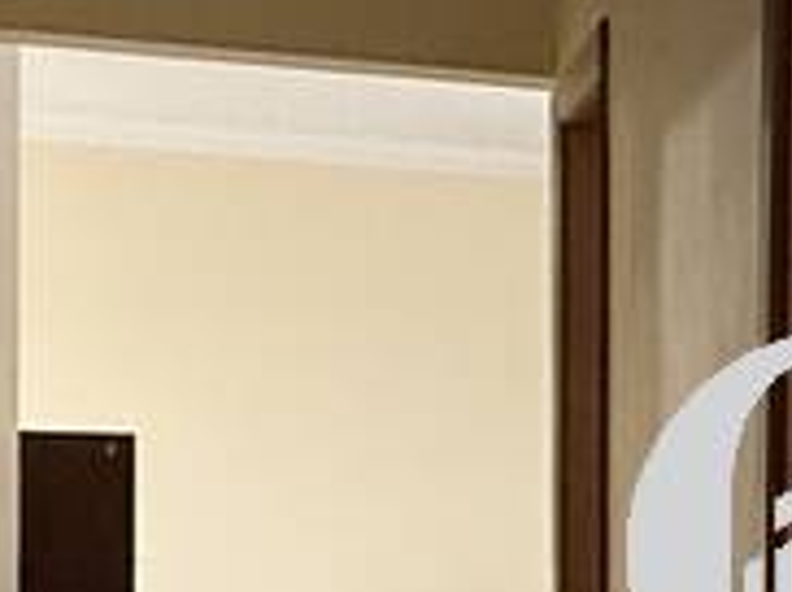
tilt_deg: -1.1
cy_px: 605
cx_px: 1723
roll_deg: -0.6
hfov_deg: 14.0
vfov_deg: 13.1
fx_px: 2536
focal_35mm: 111
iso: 320
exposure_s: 1/60
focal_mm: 2.22
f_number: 2.2
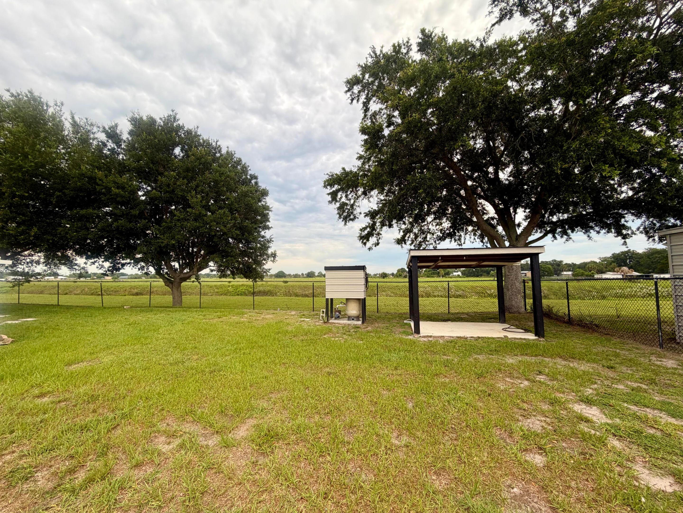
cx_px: 342
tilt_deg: +4.2
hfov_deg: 102.1
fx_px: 276
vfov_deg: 85.7
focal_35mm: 14
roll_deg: +1.1
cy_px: 256
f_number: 2.2
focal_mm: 2.22
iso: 40
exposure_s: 1/169
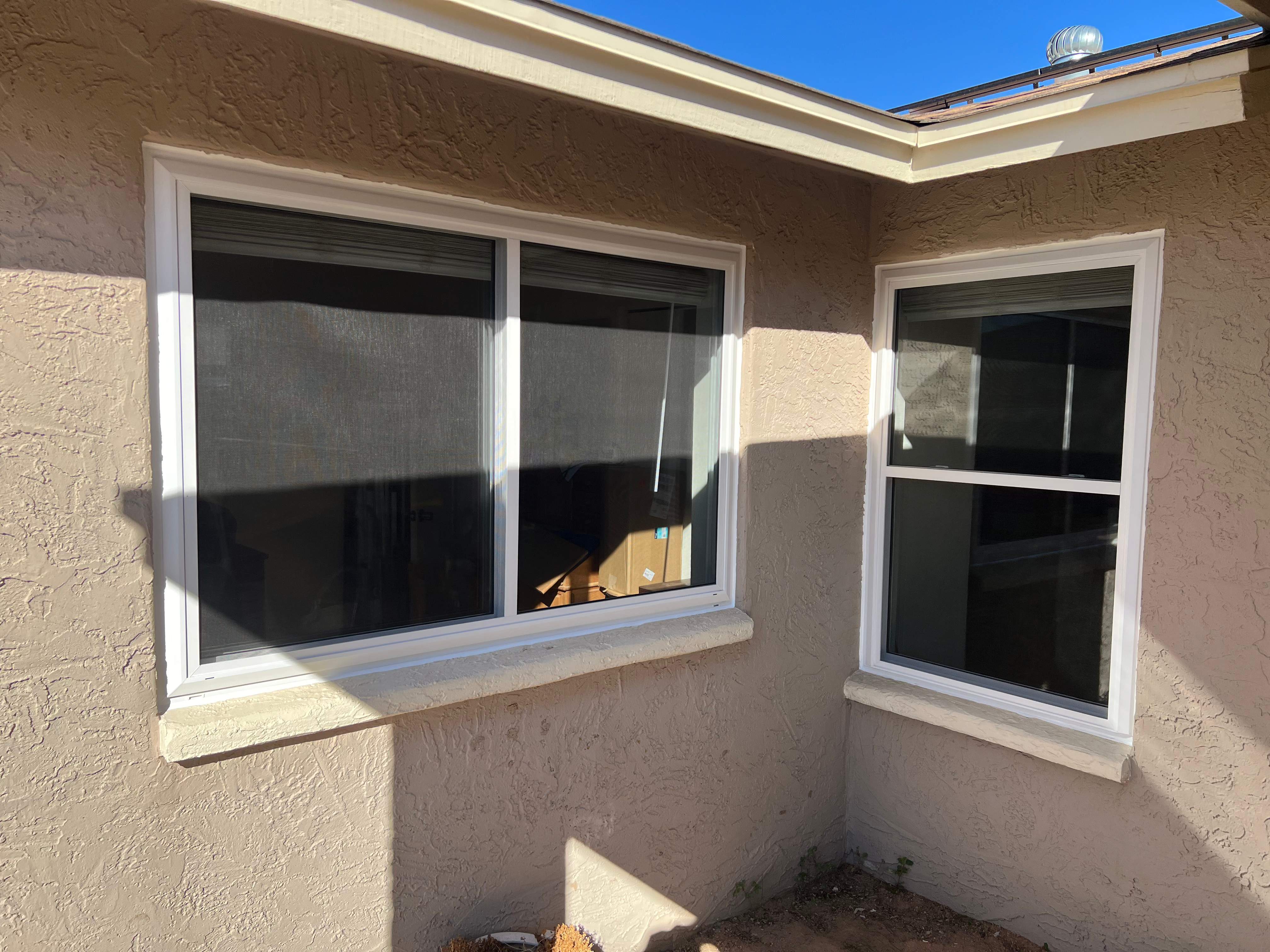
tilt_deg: -4.4
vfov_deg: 53.1
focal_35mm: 26
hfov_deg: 67.3
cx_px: 635
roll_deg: -0.4
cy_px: 476
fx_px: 954
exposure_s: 1/1488
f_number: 1.5
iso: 50
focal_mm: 5.7
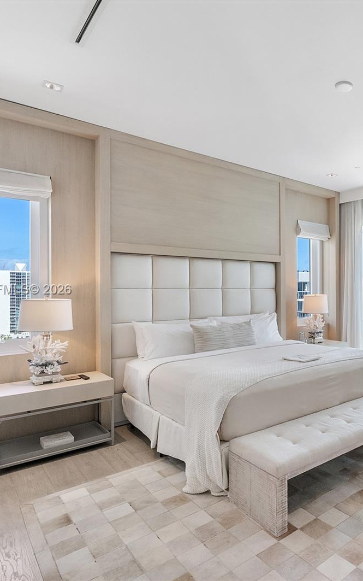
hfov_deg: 46.8
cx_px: 338
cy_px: 290
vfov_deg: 77.1
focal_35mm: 23
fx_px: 364
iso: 800
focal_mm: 10
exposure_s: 1/100
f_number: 9
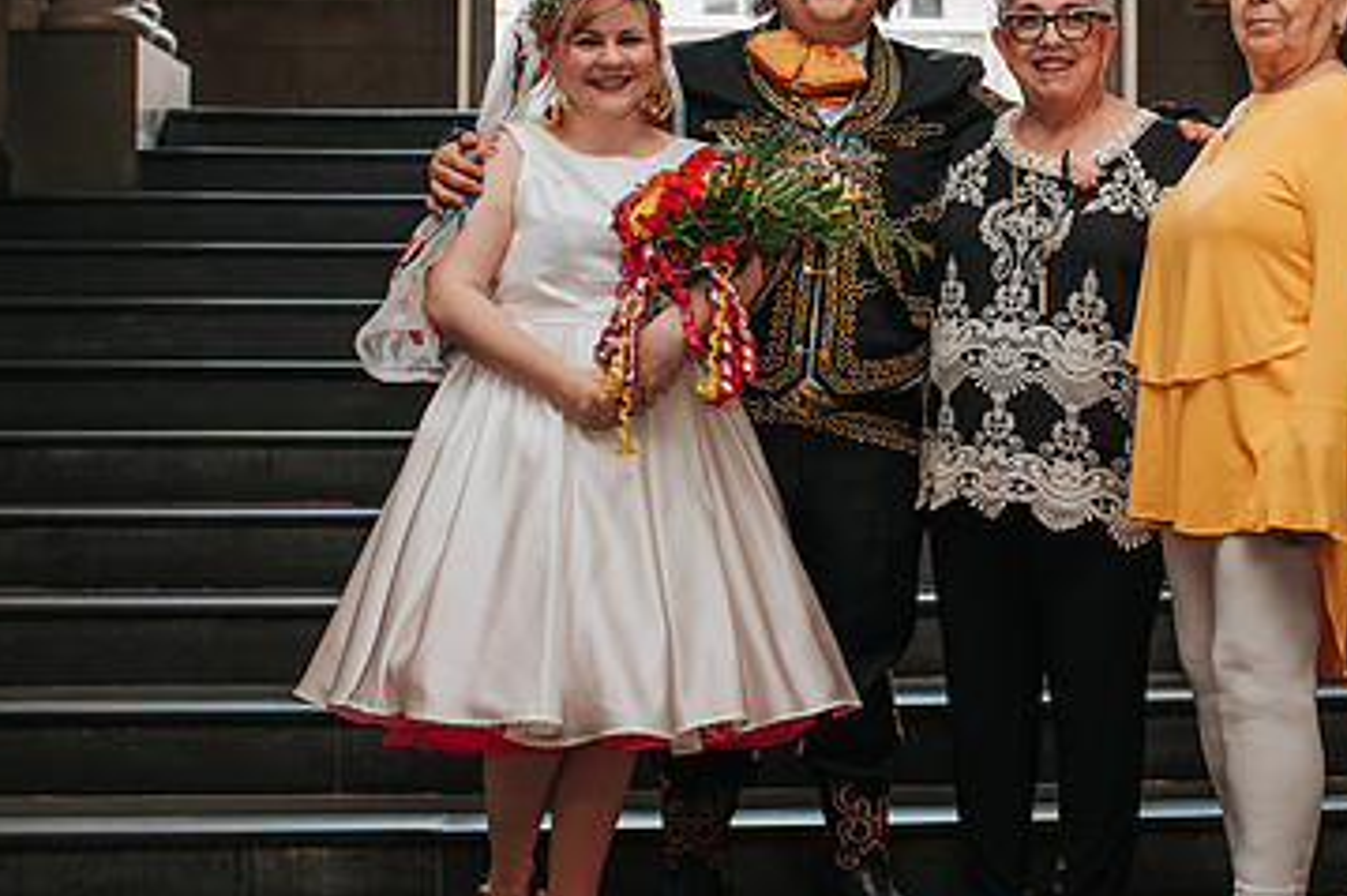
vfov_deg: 22.2
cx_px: 999
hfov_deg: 32.3
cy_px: 350
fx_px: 2281
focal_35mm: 61
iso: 1000
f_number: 3.2
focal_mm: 35
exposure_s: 1/200
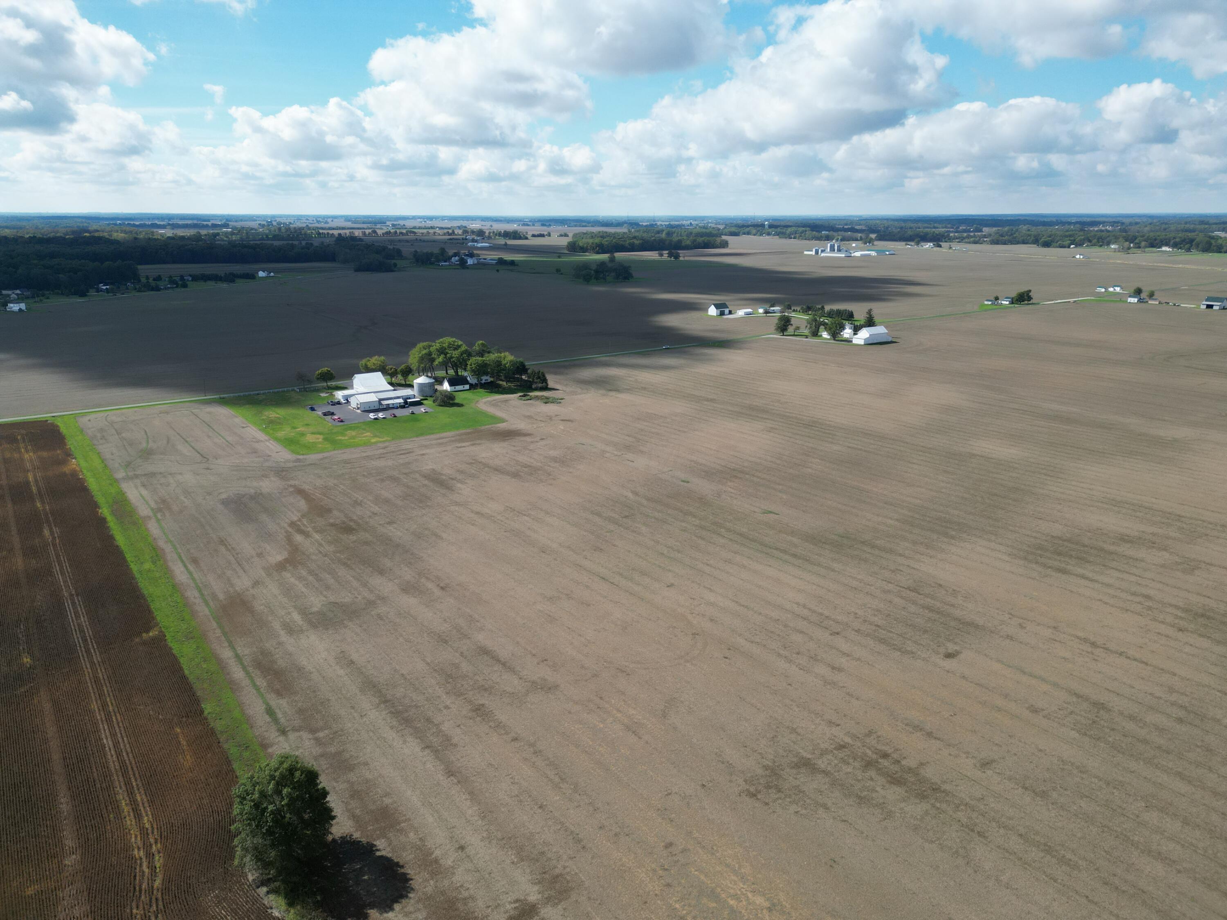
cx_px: 614
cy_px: 460
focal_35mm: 24
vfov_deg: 56.8
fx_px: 851
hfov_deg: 71.6
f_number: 1.7
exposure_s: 1/4000
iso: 160
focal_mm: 6.72
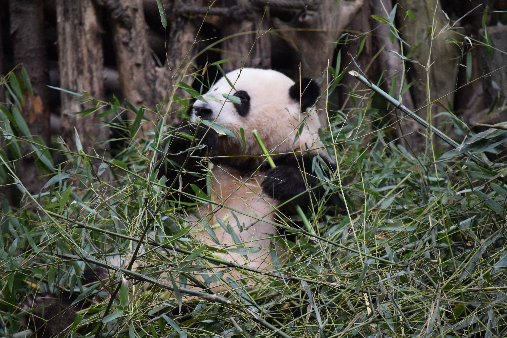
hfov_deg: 8.9
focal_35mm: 232
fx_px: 3274
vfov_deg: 5.9
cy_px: 169
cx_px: 254
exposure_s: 1/500
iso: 2200
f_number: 5
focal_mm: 155
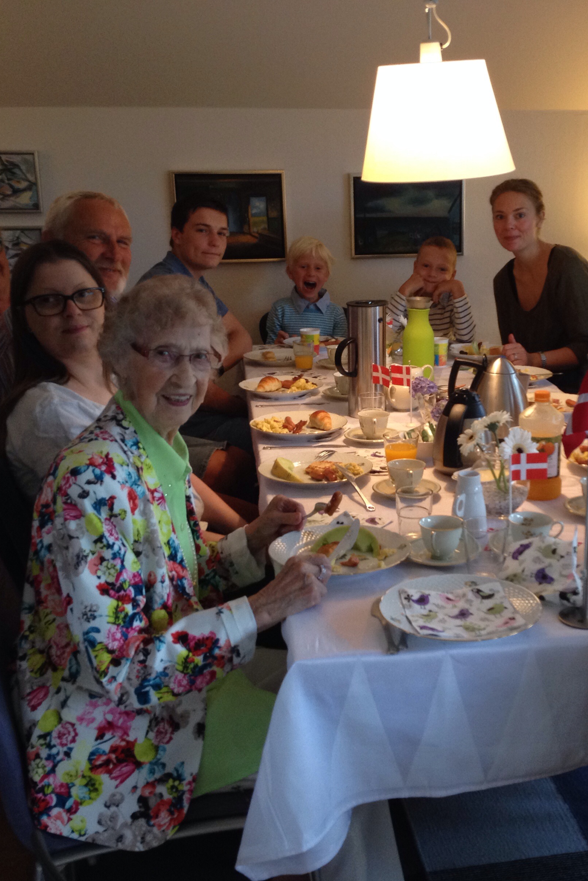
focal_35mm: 49
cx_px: 449
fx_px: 1200
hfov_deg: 27.1
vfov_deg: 40.3
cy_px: 444
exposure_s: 1/20
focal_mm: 4.28
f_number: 2.4
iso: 125
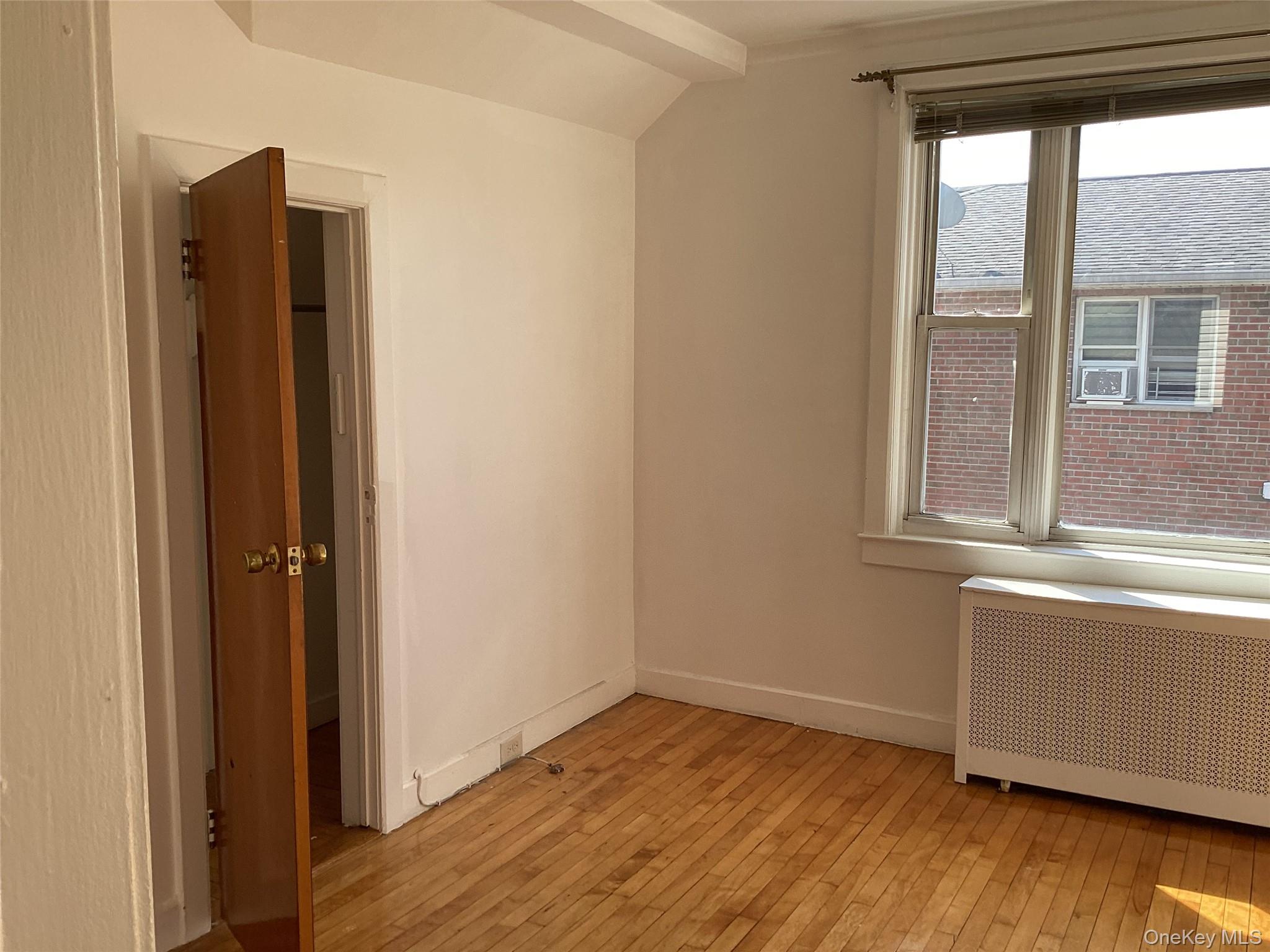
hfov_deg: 58.4
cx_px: 635
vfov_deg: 45.4
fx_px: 1137
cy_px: 476
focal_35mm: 31
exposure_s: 1/120
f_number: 2.4
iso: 25
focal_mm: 3.3
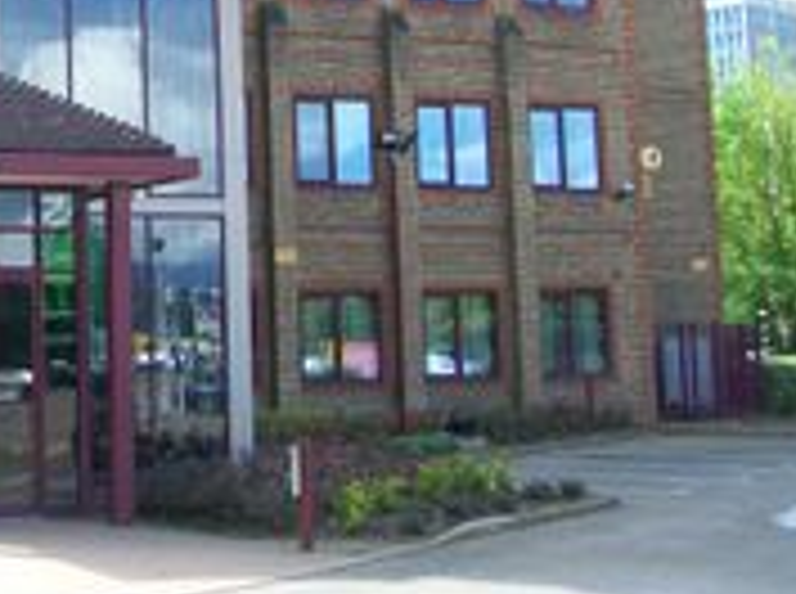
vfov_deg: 18.5
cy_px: -9
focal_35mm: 77
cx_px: -49
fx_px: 1767
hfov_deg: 24.0
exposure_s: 1/250
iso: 64
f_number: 2.7
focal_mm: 6.1
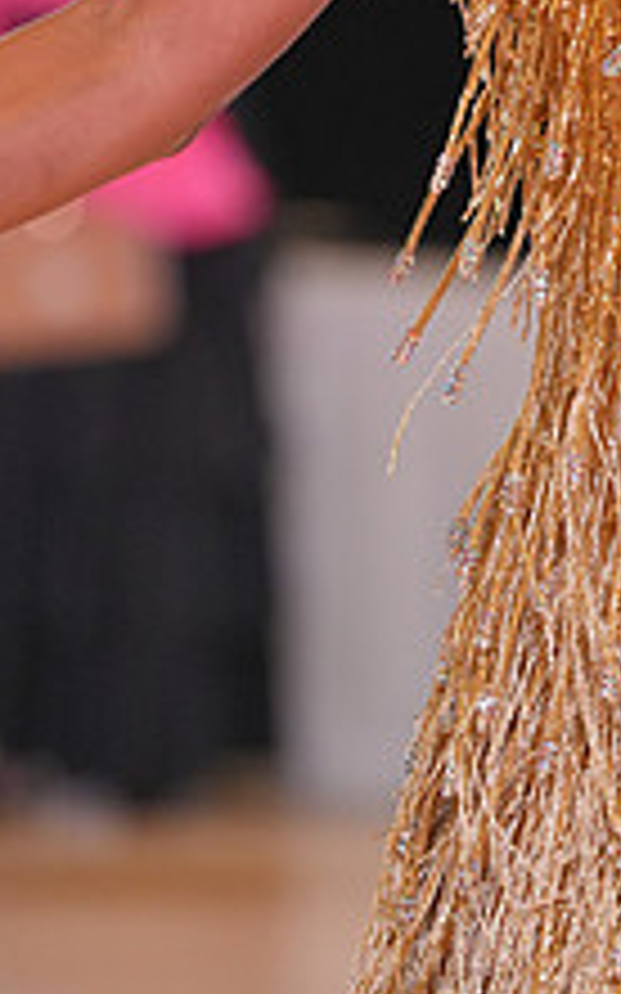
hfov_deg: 2.9
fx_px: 12085
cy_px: -265
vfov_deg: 4.7
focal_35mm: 446
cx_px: 853
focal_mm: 167
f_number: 4
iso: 2500
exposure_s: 1/400
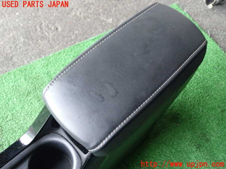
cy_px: 84
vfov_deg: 37.7
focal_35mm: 38
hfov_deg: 49.0
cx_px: 113
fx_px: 248
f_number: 2.7
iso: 400
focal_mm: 6.83
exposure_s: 1/40
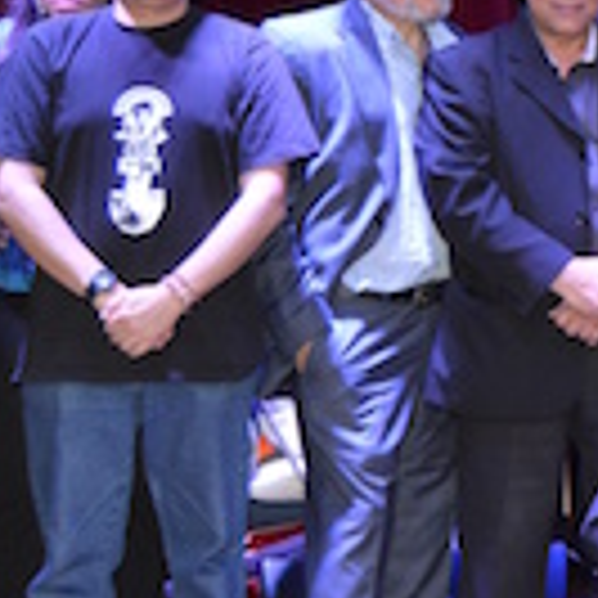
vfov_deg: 14.9
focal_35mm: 115
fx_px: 2248
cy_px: 29
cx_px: 1066
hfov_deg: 13.6
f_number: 3.5
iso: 500
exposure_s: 1/60
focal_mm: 20
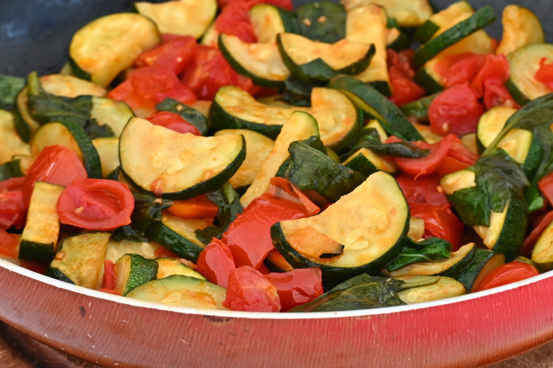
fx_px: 2165
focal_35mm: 141
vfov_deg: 9.7
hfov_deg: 14.6
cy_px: 106
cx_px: 290
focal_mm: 60
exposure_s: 2
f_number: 9
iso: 200
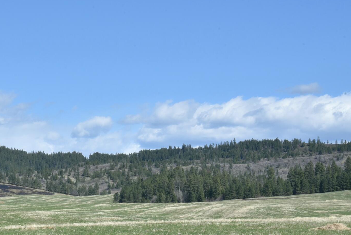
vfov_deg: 12.8
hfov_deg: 19.2
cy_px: 223
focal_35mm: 106
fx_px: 1034
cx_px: 100
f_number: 22
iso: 200
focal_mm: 48
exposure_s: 1/100
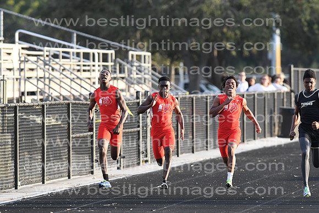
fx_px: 3988
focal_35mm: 450
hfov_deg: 4.6
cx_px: 160
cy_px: 106
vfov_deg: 3.1
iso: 1600
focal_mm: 300
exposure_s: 1/2000
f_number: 4
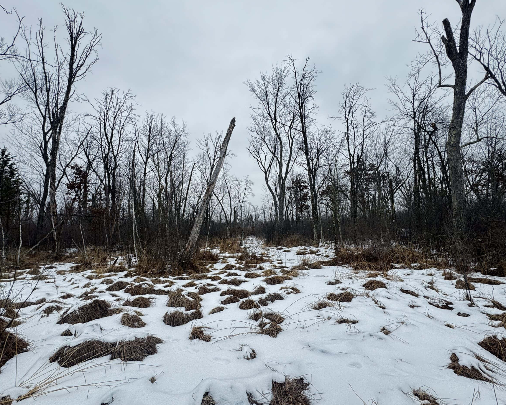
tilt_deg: +7.5
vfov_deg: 84.0
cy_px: 207
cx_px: 248
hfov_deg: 96.8
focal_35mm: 15
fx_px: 225
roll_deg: +1.4
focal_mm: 2.22
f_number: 2.2
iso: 40
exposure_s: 1/111
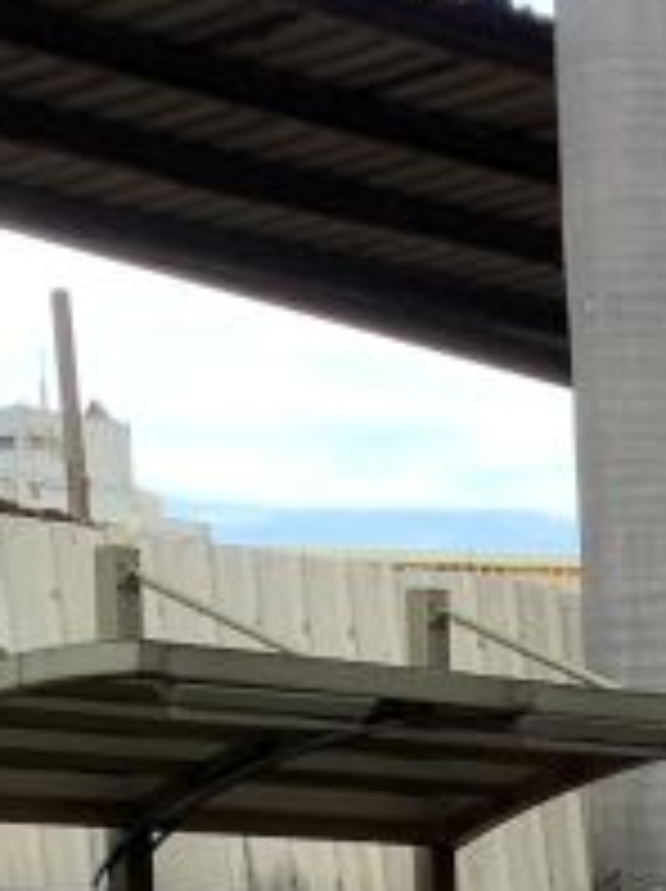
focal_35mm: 128
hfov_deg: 10.9
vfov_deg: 14.0
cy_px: 1516
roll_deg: -0.4
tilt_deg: -8.7
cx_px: 1134
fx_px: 3291
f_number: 2.4
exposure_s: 1/120
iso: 32
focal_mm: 3.3
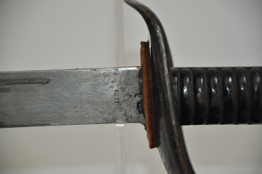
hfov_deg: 10.2
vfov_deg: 6.8
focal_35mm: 202
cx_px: 131
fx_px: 1471
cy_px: 87
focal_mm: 135
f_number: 5.6
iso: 200
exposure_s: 1/160
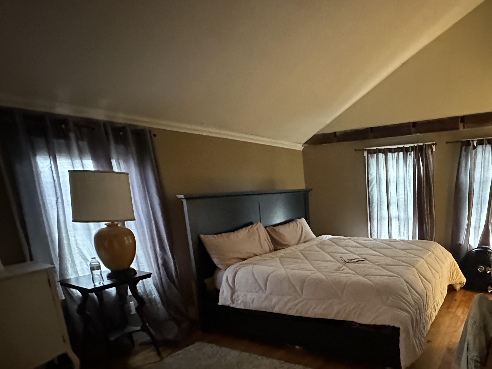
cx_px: 360
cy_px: 250
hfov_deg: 71.9
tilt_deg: -12.1
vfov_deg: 59.5
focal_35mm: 22
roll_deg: +2.4
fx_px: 313
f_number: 2.2
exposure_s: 1/40
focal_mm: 2.22
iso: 1250
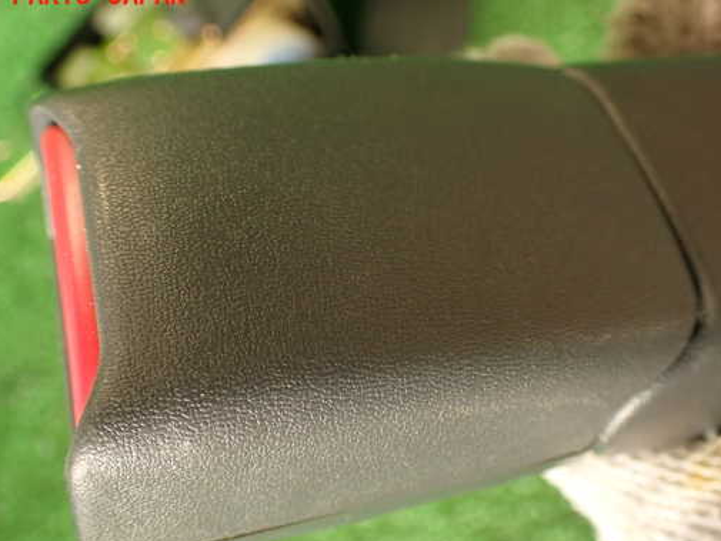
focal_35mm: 38
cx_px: 354
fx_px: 792
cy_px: 298
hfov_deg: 49.0
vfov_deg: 37.7
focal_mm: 5.79
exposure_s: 1/50
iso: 200
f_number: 2.4
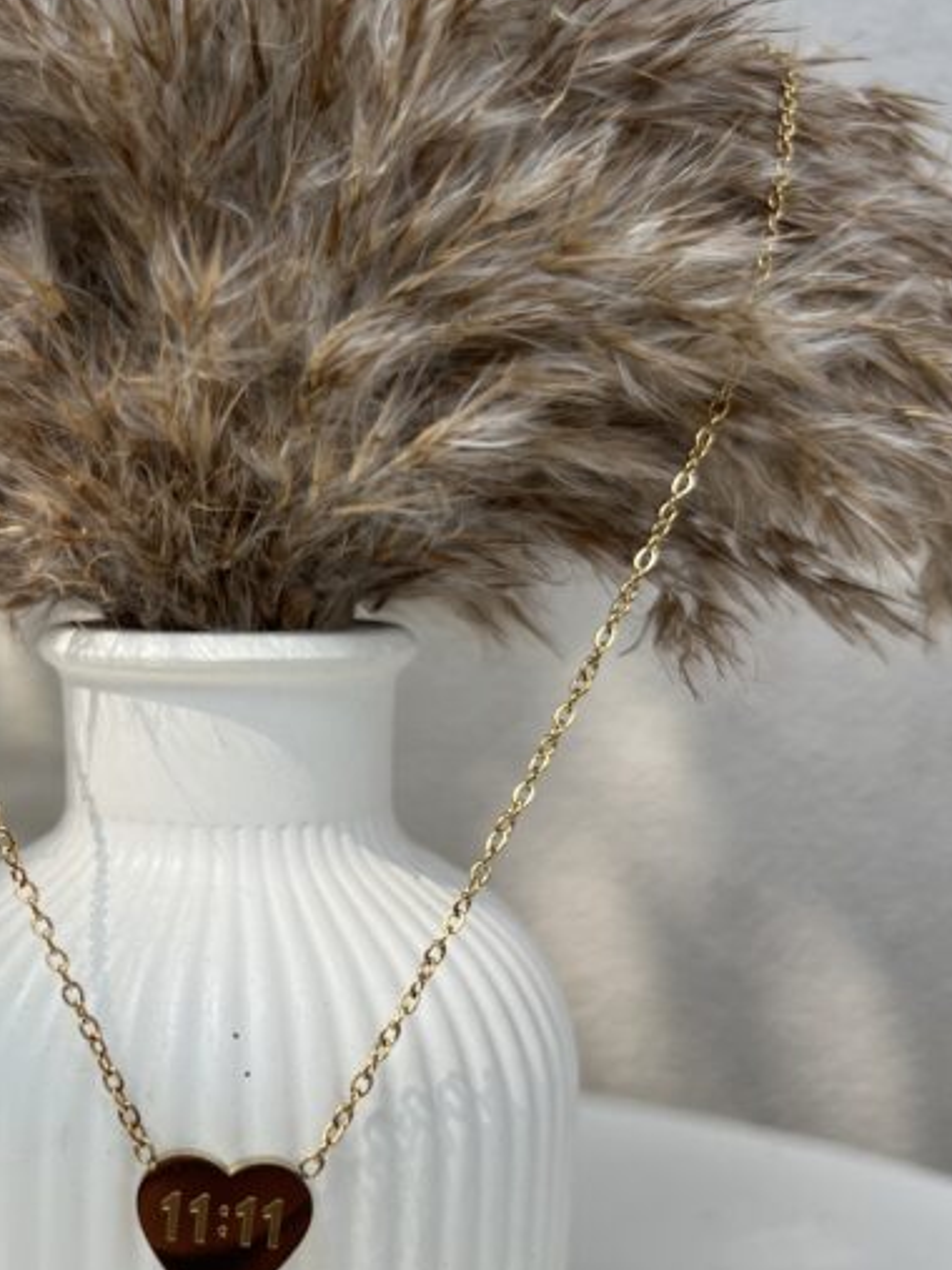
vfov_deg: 45.1
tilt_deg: -10.5
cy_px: 842
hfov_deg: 34.5
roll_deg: -0.3
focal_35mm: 41
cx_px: 261
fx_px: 1504
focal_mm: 5.7
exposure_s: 1/1468
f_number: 1.5
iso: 50
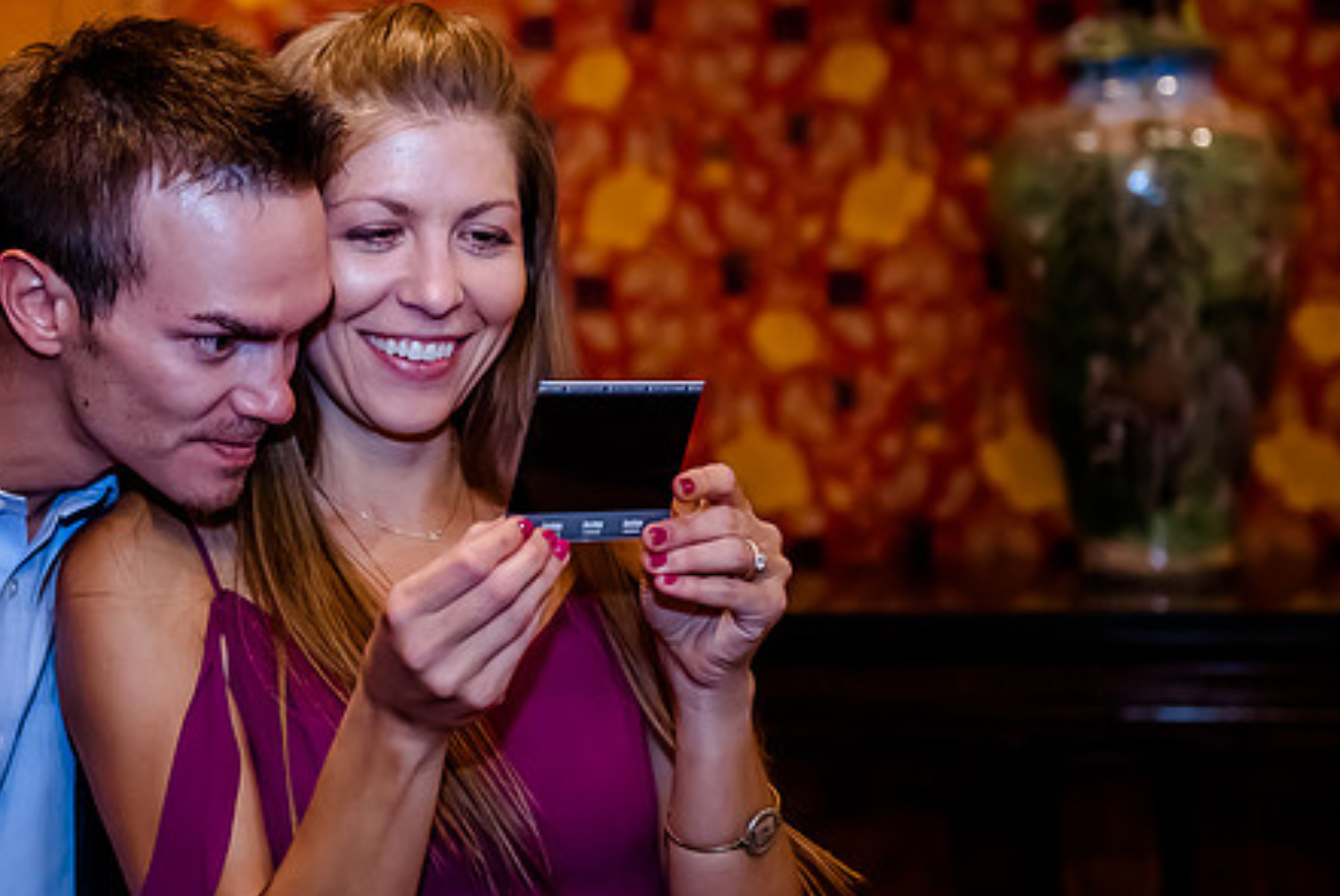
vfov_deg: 13.4
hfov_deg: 19.8
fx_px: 3799
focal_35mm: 102
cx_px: 295
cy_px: 130
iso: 2500
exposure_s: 1/250
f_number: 2.8
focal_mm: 56
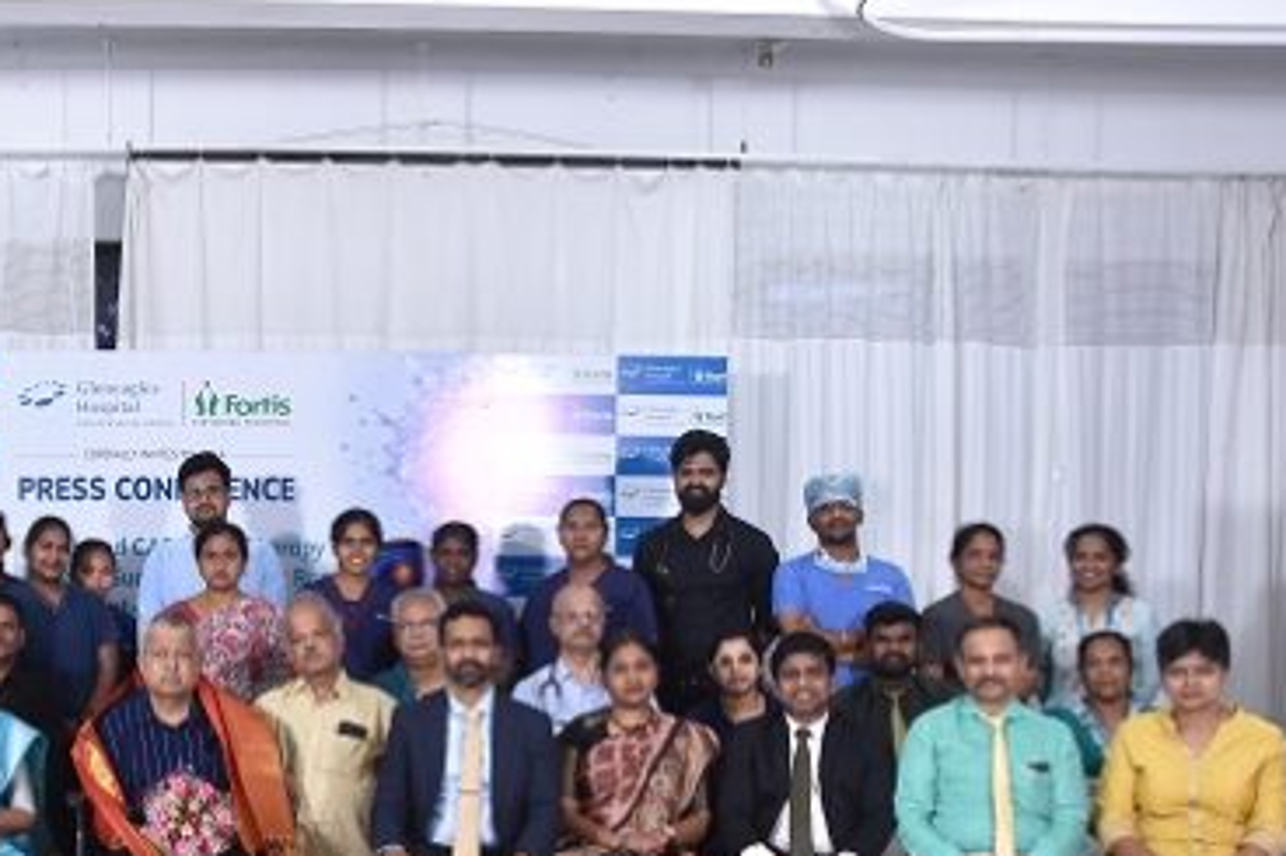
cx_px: 168
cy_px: 711
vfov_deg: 25.9
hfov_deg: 36.8
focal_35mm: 51
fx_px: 1821
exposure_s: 1/160
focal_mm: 18
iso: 800
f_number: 7.1
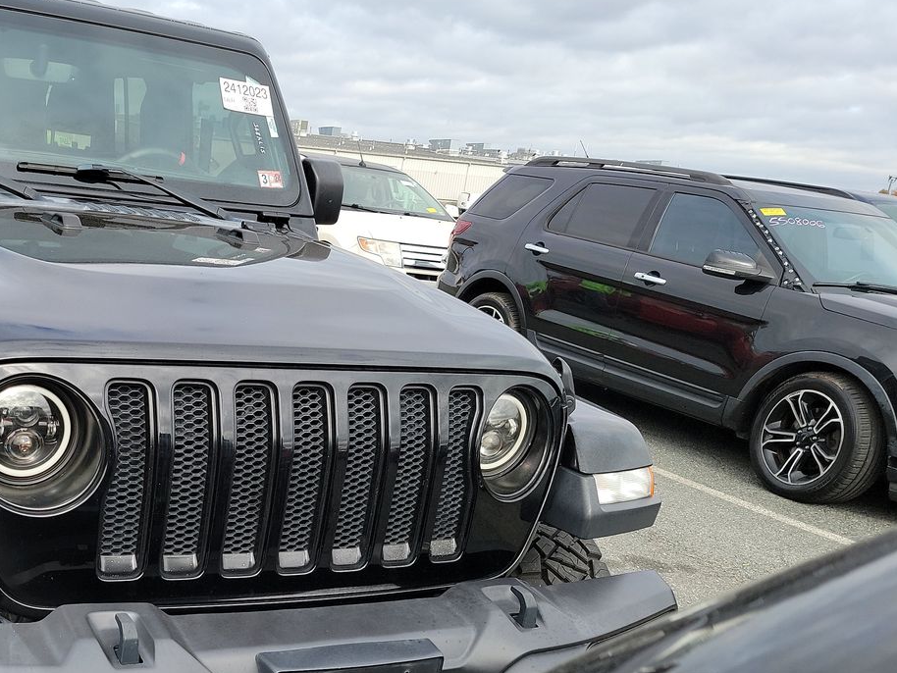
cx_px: 169
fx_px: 1089
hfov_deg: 42.6
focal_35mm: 42
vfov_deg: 33.5
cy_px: 528
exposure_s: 1/350
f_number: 1.8
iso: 50
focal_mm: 6.7
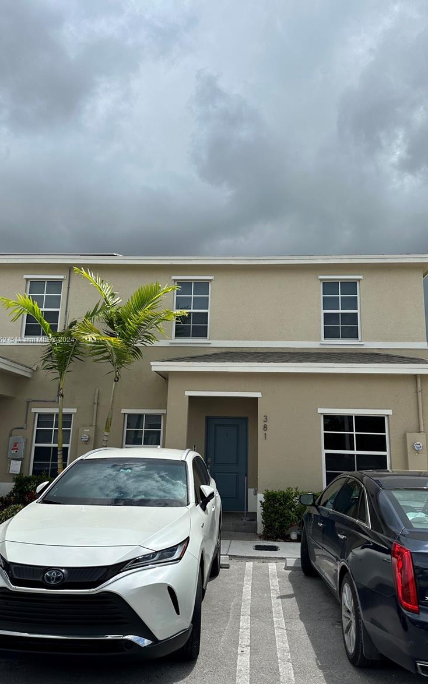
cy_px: 340
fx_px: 485
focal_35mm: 26
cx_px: 230
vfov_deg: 70.4
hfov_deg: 47.6
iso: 80
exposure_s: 1/6623
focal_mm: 6.86
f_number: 1.78
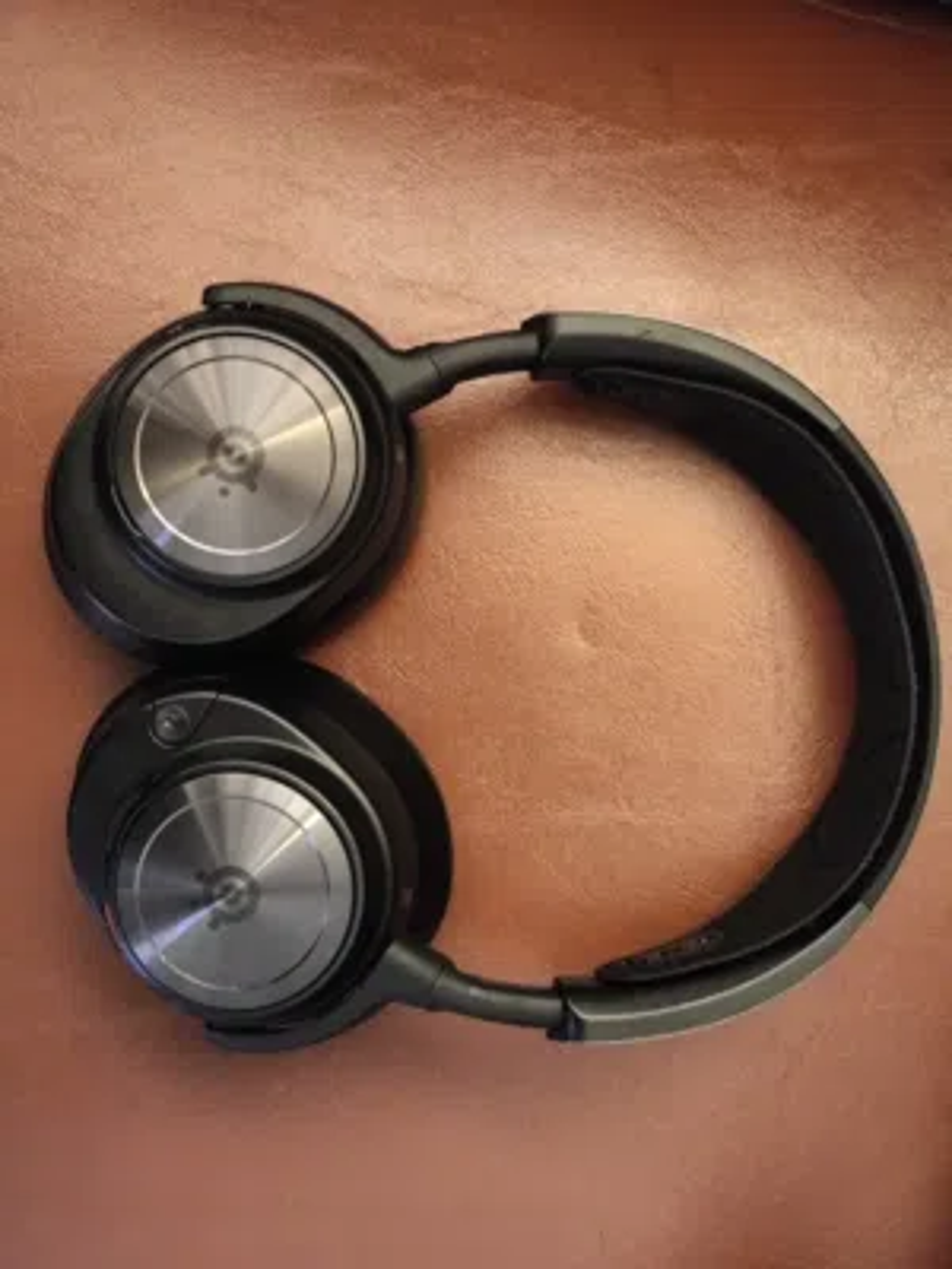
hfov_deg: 40.7
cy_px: 634
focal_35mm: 35
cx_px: 476
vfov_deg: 52.6
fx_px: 1283
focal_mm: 4.71
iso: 3314
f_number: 1.79
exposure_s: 1/14.3
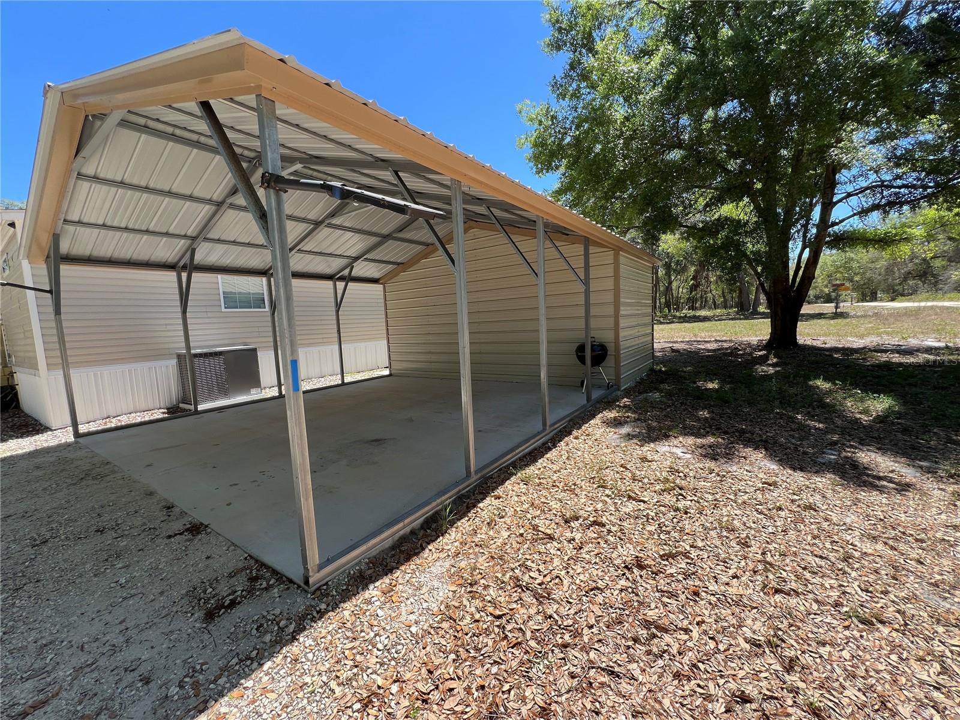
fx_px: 361
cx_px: 480
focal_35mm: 13
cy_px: 360
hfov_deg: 106.2
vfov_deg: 89.9
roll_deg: +4.2
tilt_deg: -6.0
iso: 32
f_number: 1.8
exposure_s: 1/421
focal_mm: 1.57
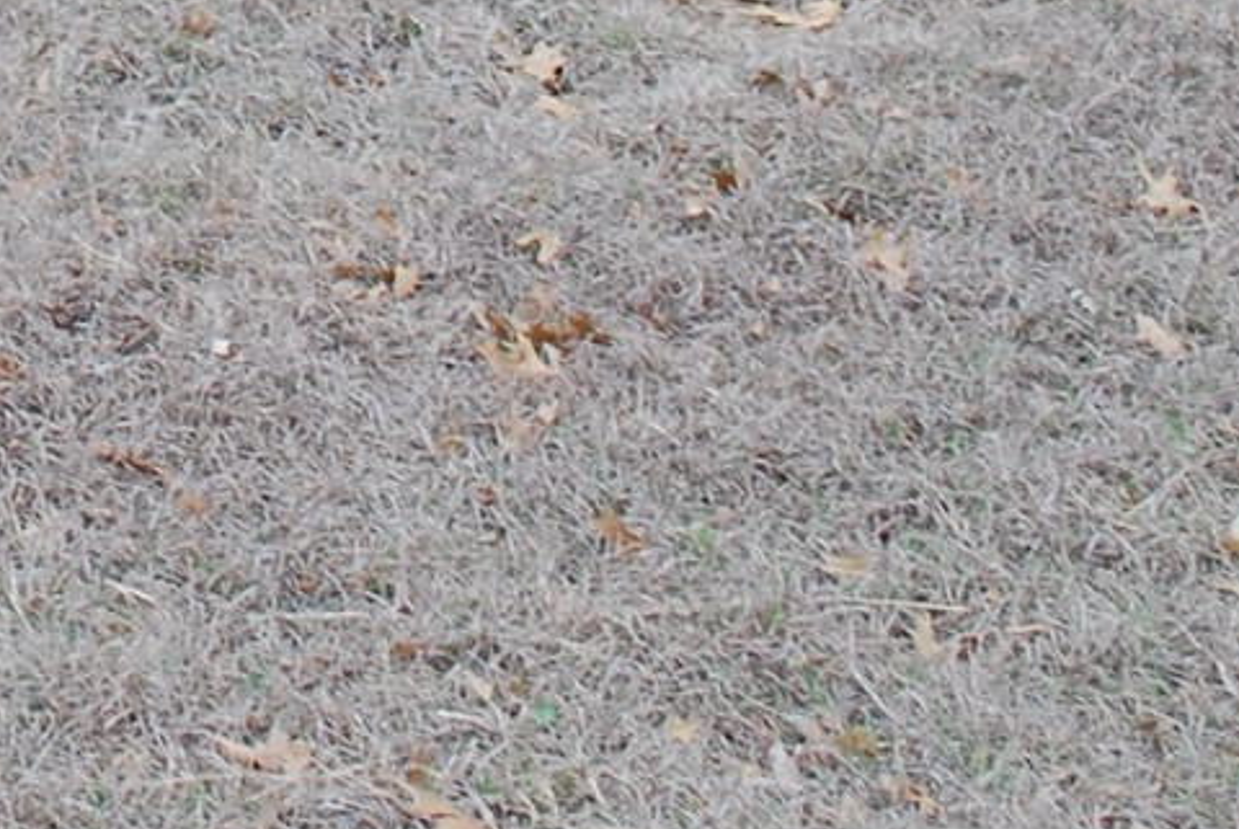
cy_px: -883
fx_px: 4203
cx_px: -427
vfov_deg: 10.3
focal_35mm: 122
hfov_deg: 15.8
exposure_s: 1/100
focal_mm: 18
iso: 200
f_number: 5
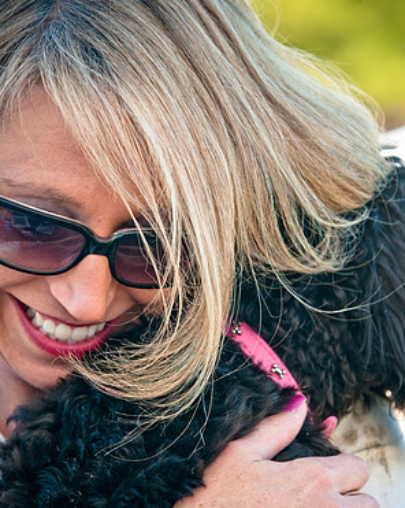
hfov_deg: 6.7
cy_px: 304
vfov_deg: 8.4
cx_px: 203
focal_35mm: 231
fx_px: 3460
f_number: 5.6
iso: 400
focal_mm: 135
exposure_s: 1/250
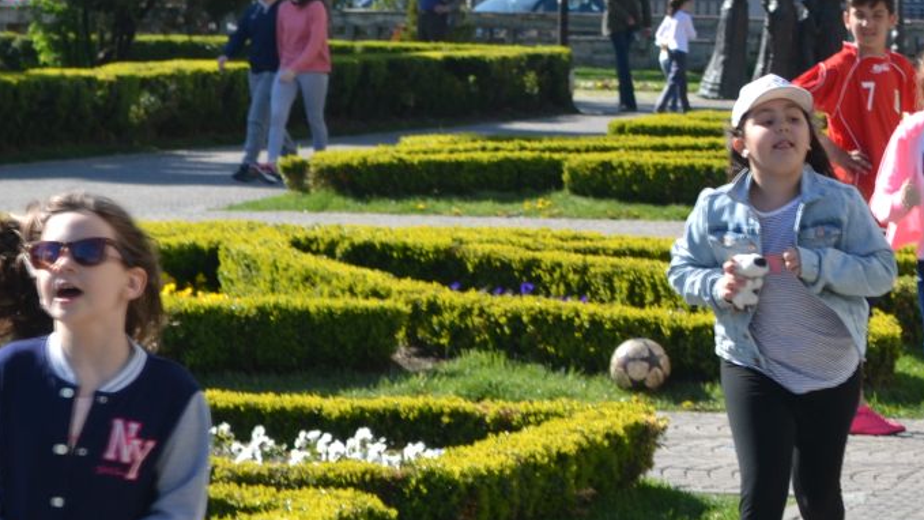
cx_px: 1064
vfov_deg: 5.0
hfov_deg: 8.7
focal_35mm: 244
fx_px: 5990
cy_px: 206
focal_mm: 55
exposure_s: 1/160
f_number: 6.3
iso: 100
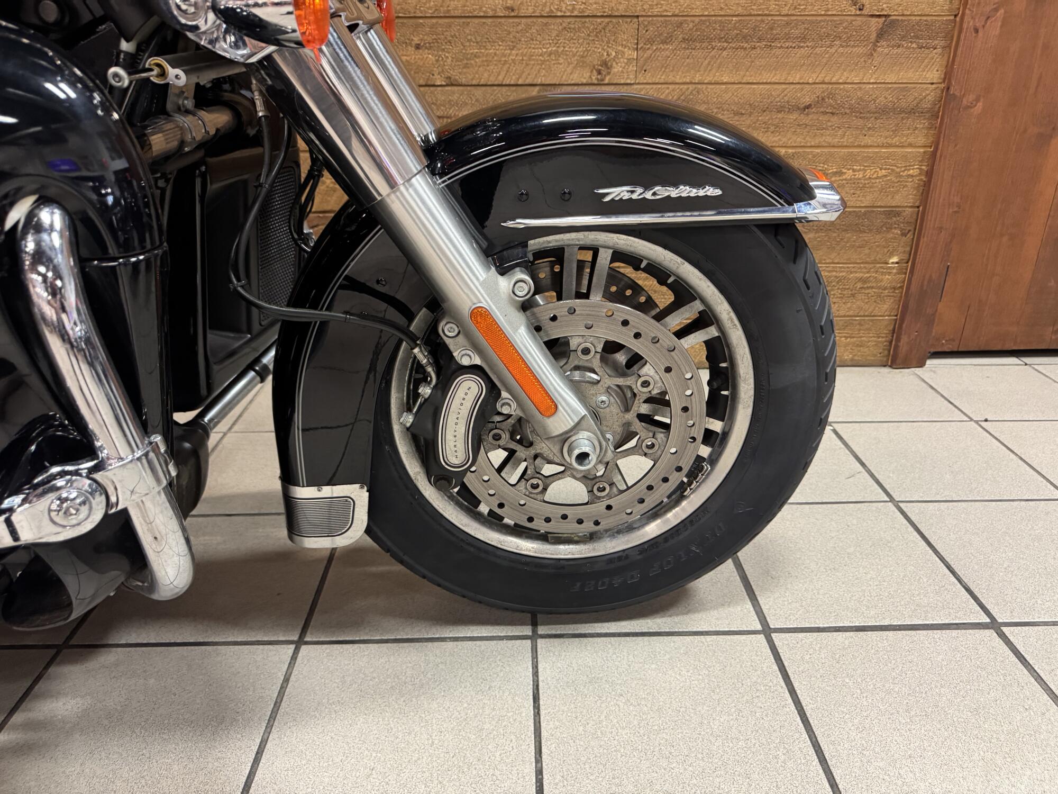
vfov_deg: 56.8
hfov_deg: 71.6
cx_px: 529
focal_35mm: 24
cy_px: 397
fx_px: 734
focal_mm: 6.76
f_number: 1.78
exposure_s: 1/60
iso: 400
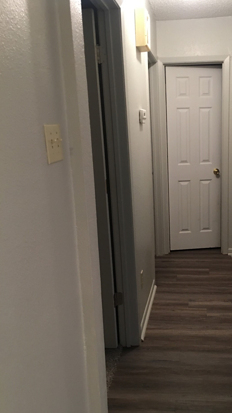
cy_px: 216
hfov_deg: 33.2
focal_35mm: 35
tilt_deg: -11.1
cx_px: 169
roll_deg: +1.4
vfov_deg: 56.6
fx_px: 383
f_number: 2.2
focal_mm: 4.15
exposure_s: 1/10
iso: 100
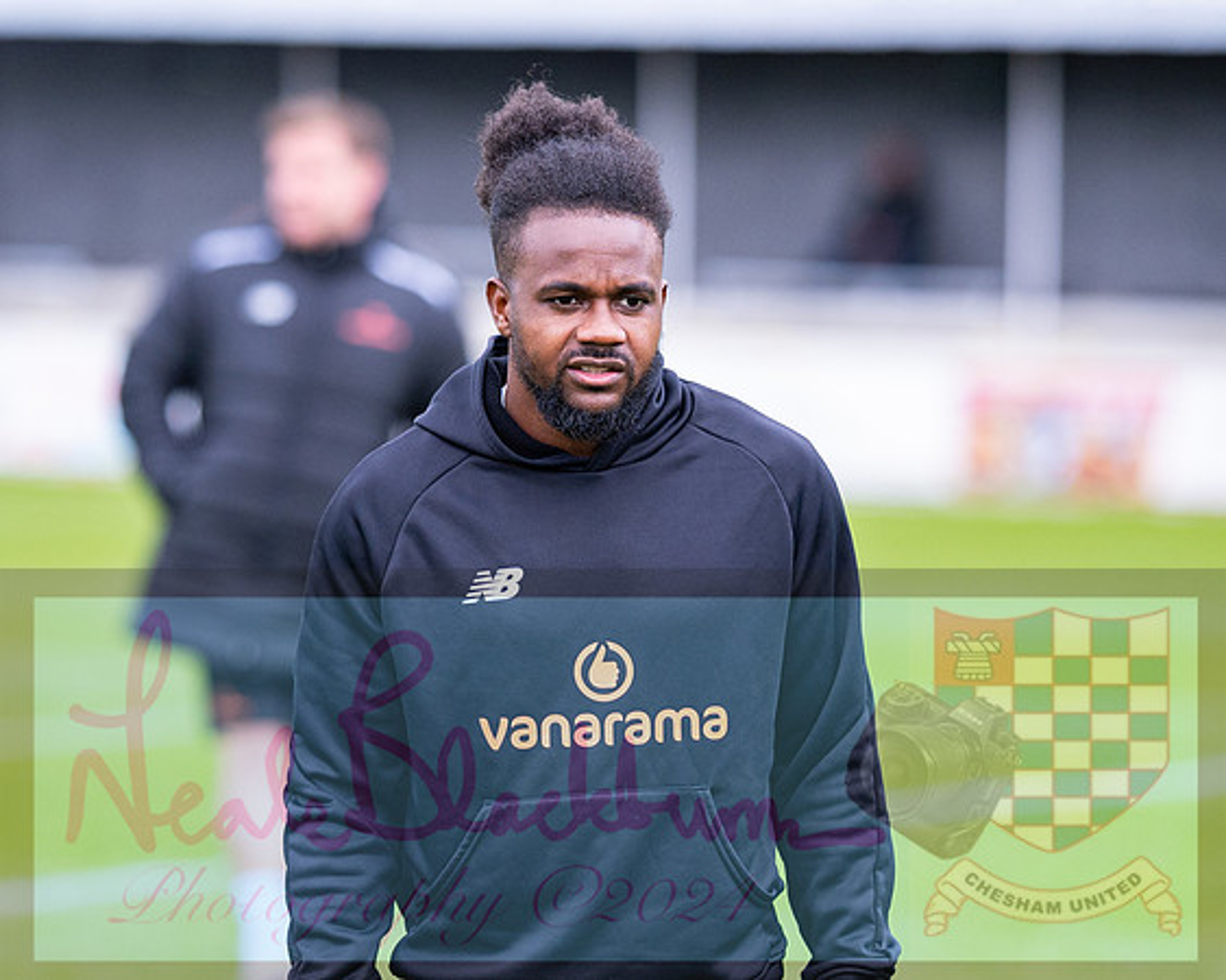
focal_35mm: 282
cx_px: 545
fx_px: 10234
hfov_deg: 6.9
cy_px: 449
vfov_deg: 5.5
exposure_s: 1/2000
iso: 500
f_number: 2
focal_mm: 135
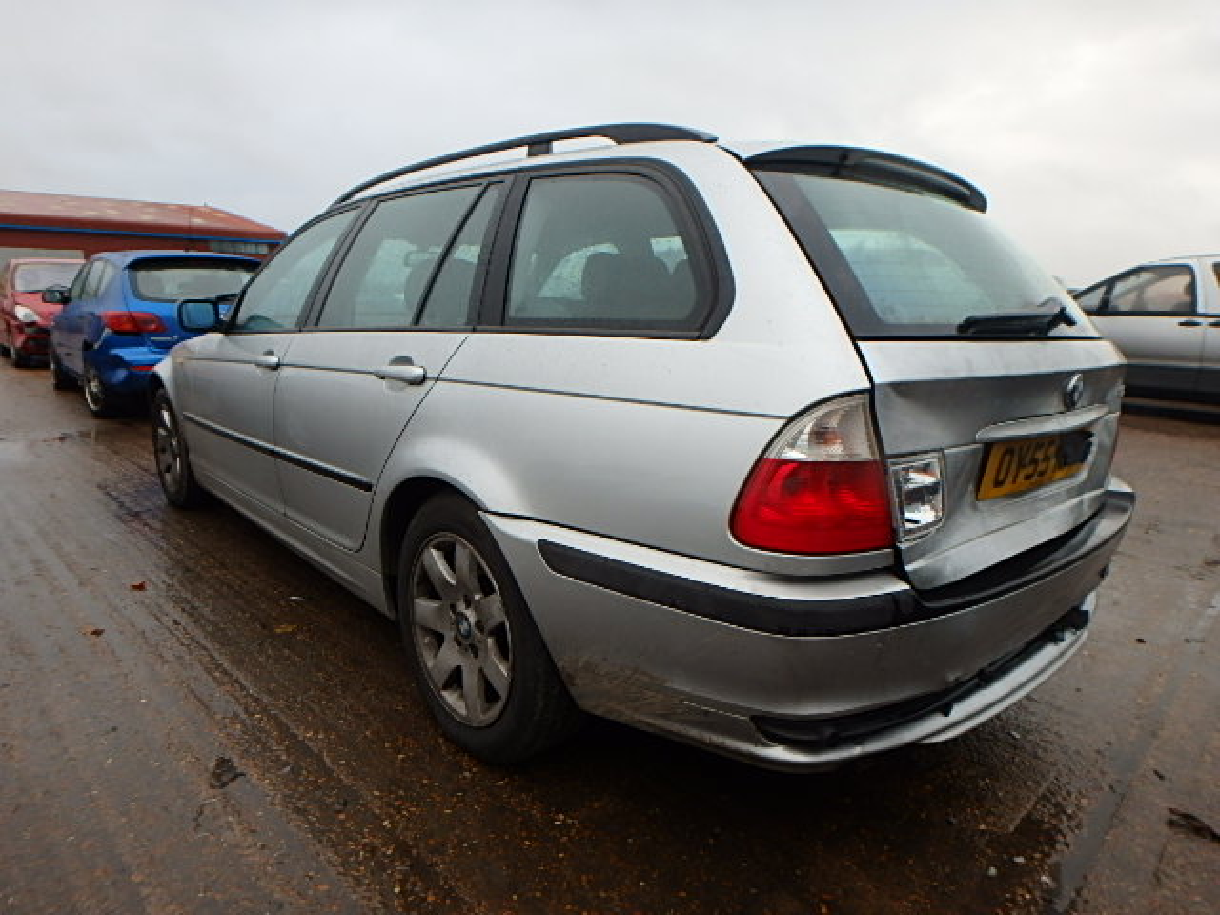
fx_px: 740
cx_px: 610
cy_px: 458
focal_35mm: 21
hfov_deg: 79.0
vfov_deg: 63.4
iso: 125
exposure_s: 1/160
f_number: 3.5
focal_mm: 3.7
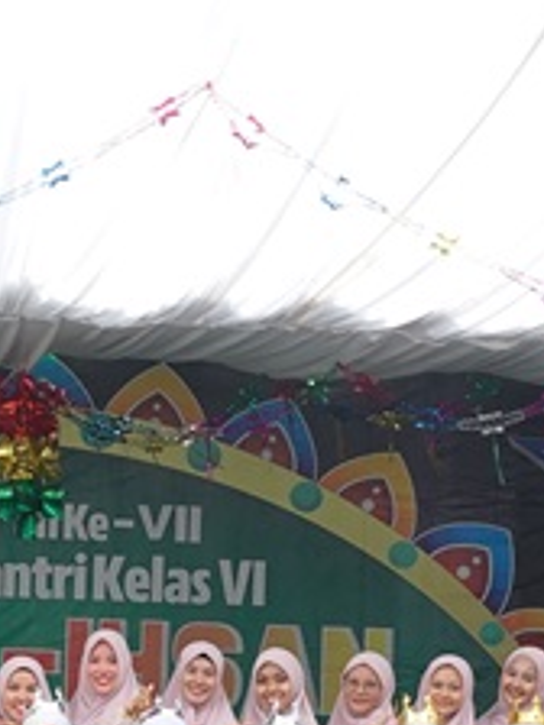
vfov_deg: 13.1
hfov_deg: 9.8
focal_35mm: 150
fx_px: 3143
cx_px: -42
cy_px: 495
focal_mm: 35
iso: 640
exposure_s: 1/250
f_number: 8
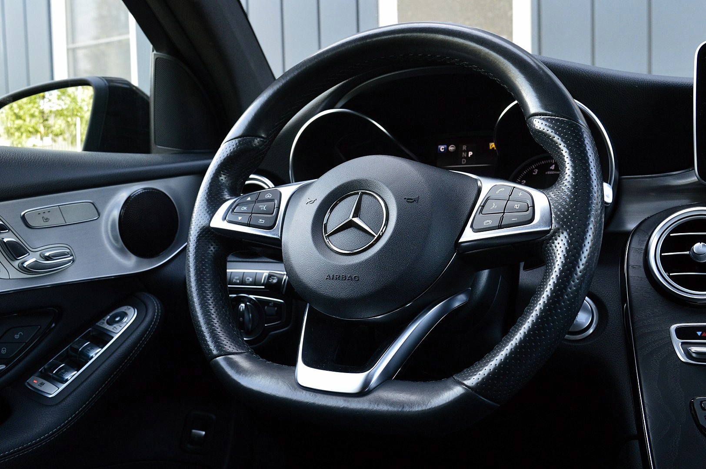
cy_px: 234
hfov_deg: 57.3
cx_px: 353
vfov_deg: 39.9
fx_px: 647
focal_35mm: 33
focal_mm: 22
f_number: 8
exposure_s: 1/60
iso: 800
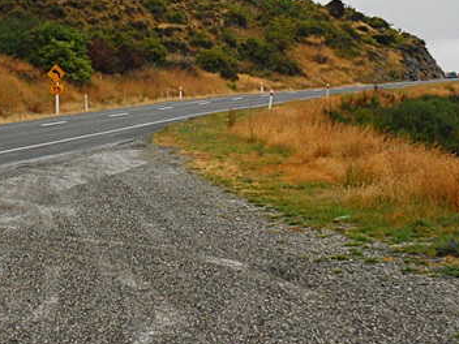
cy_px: 34
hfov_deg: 18.6
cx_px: 133
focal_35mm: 105
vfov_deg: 14.0
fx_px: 1392
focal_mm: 32
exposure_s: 1/250
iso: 400
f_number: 6.3
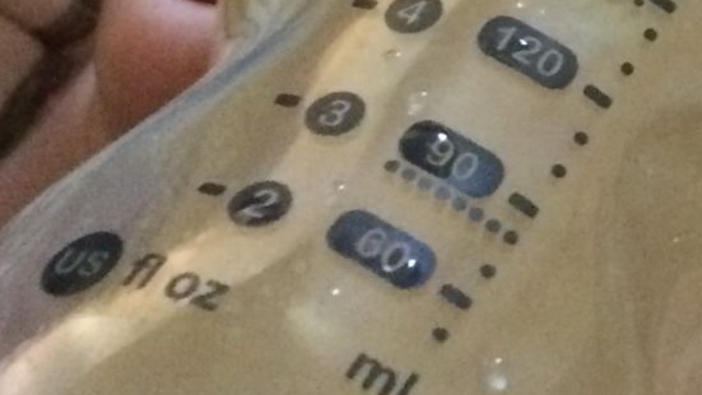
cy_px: -254
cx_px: 930
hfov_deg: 15.6
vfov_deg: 9.0
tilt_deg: -68.0
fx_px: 2420
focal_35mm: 130
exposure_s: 1/15
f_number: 2.2
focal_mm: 4.15
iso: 500
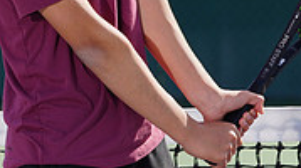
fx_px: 5912
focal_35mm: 742
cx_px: 30
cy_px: -68
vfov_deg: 1.6
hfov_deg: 2.9
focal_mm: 218
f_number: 8
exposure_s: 1/250
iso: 100
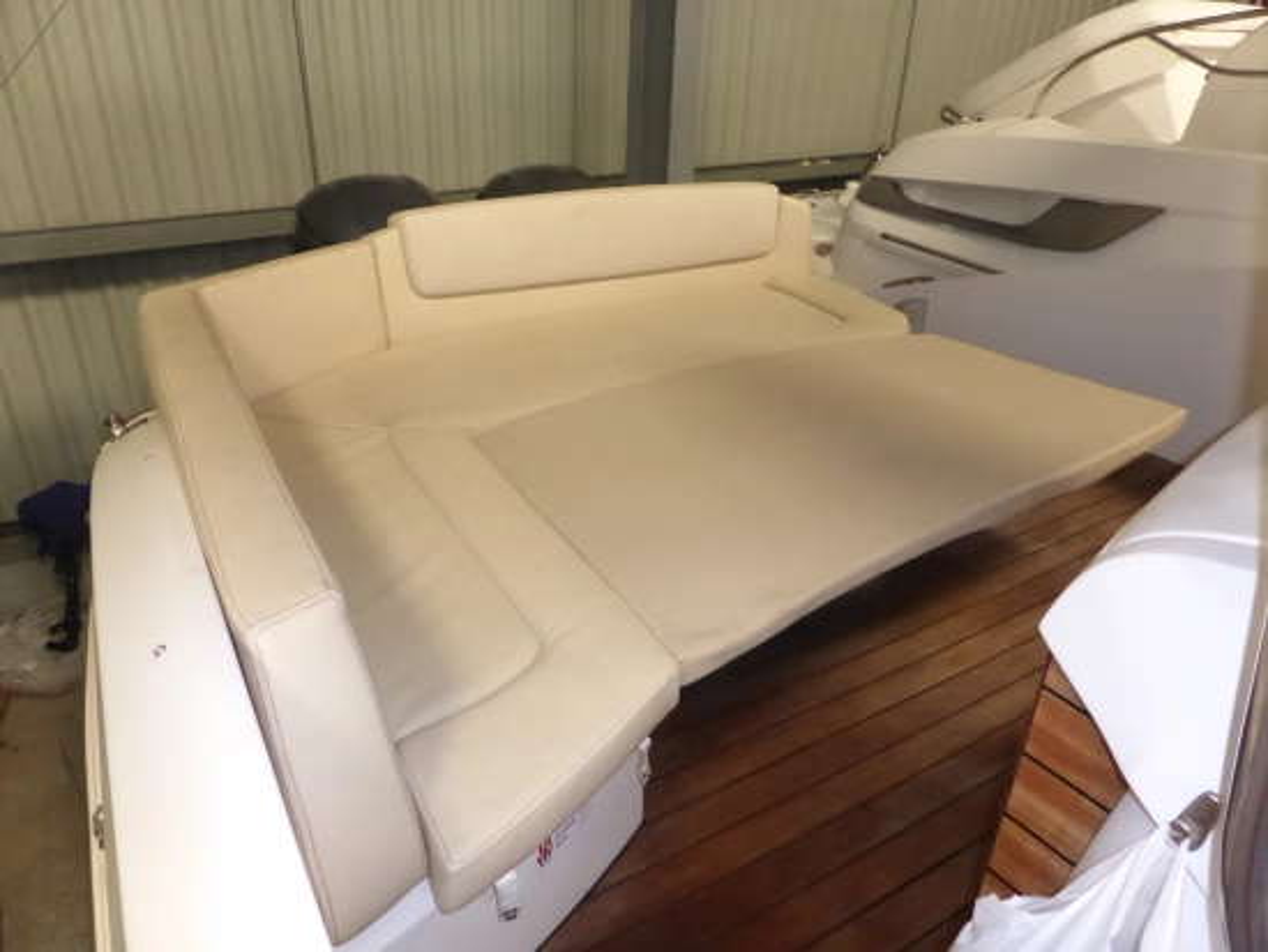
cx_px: 634
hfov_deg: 71.6
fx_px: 880
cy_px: 476
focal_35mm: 24
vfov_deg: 56.9
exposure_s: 1/60
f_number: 3.3
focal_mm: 4.3
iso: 800
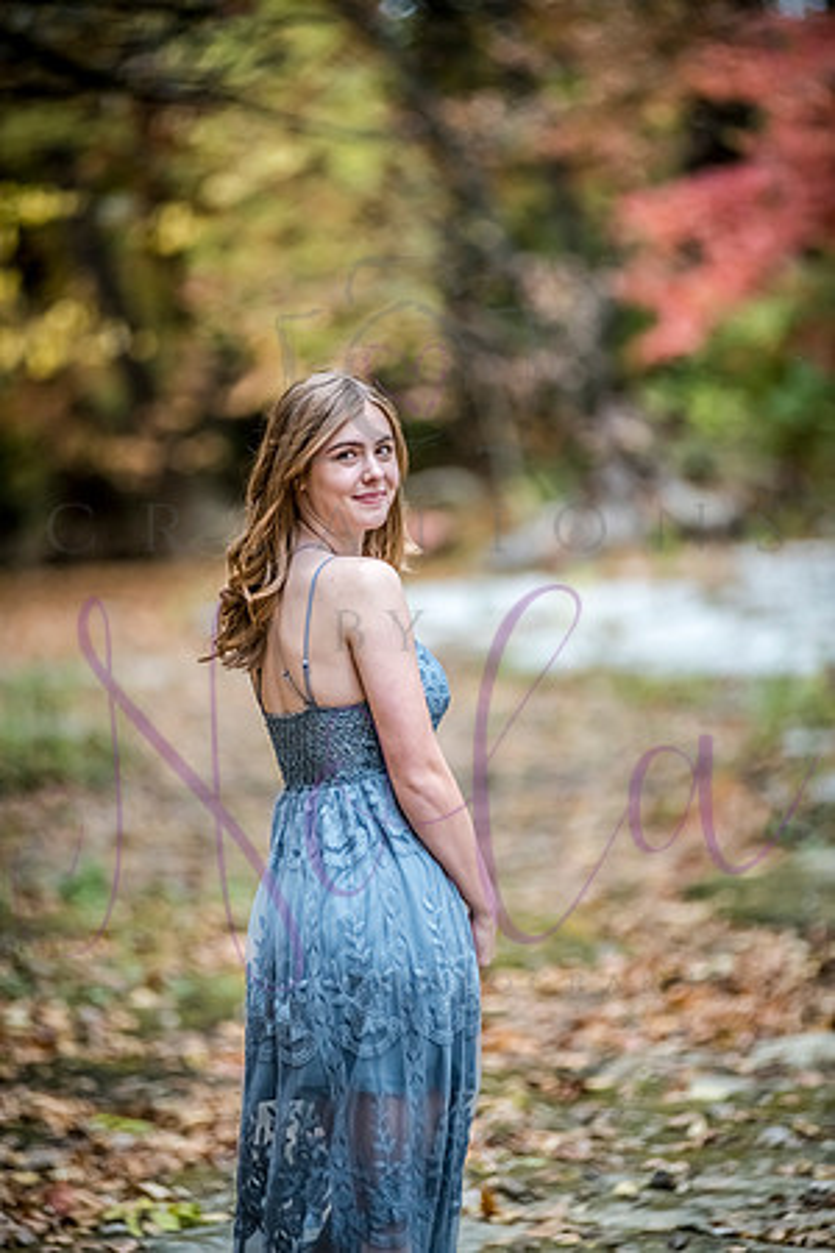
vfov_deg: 11.1
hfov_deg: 7.4
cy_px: 626
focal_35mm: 185
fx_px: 6436
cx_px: 418
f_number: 2.8
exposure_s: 1/1250
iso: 1250
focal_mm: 185
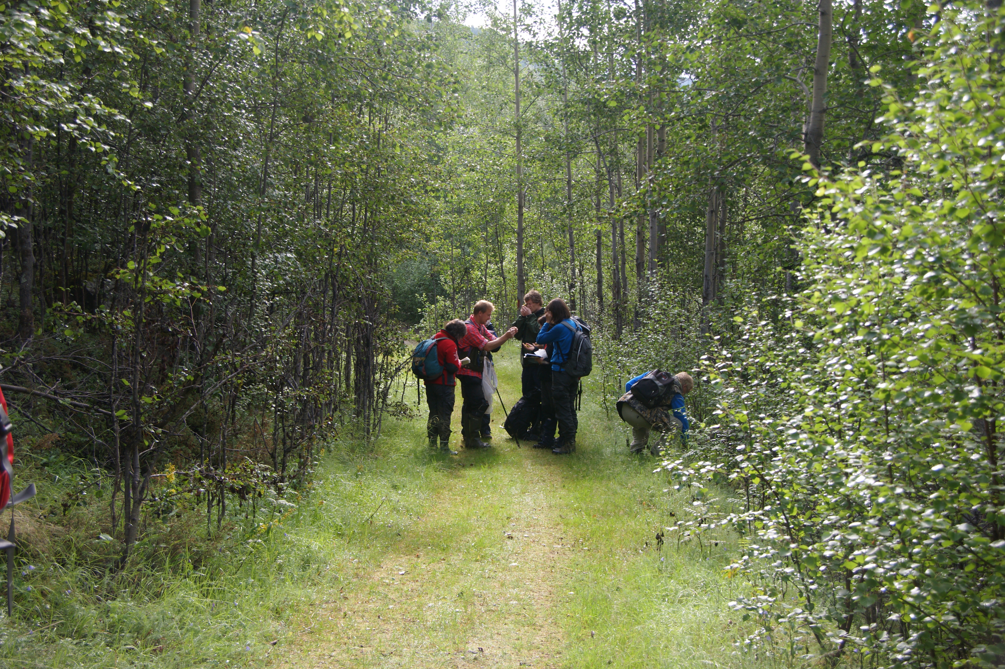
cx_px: 502
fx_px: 1465
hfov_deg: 37.9
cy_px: 334
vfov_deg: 25.7
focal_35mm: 52
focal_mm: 35
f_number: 5.6
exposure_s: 1/60
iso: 100
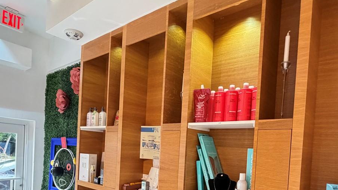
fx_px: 242
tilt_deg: -3.3
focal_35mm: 27
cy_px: 156
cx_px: 156
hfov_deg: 69.8
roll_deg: -2.4
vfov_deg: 40.8
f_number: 2.2
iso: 640
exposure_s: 1/60
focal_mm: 2.22
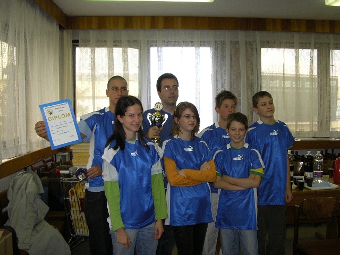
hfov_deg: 49.0
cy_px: 128
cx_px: 170
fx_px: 373
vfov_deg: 37.7
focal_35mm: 38
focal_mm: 5.8
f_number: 2.9
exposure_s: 1/60
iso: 80
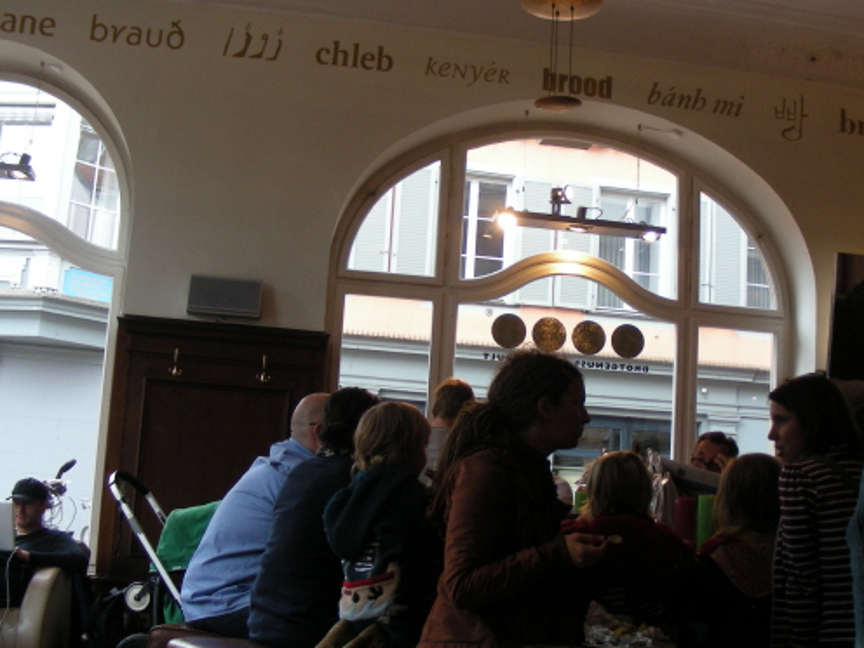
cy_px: 336
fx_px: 1223
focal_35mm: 49
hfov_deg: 38.8
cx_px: 498
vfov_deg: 29.7
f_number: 3.5
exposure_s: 1/31
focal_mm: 6.3
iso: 106
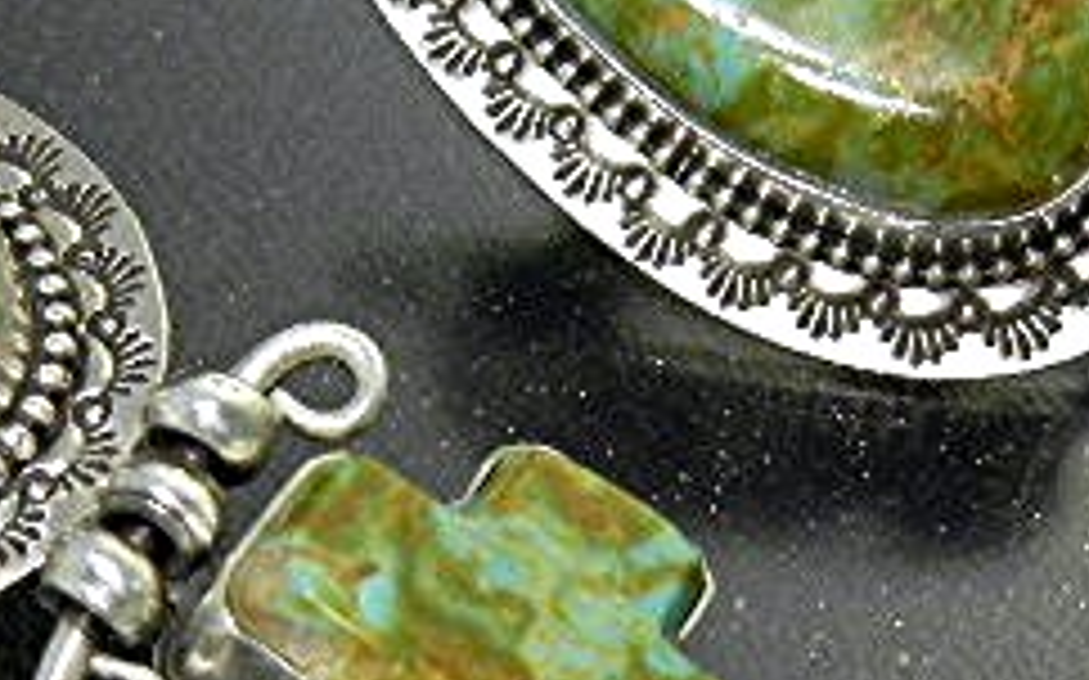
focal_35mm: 126
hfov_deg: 16.6
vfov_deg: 10.4
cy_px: 356
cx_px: 544
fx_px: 3738
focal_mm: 8.1
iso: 716
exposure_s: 1/30
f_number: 7.6
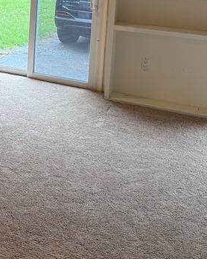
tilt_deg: -8.1
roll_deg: -1.7
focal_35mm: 69
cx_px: -57
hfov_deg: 20.4
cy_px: 1
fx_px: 529
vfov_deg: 26.1
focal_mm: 6.76
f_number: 1.78
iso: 125
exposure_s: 1/120
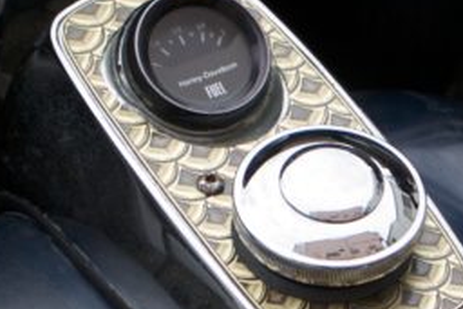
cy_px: 511
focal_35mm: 270
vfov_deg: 5.0
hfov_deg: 7.6
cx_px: 497
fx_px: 3474
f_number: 5.6
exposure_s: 1/500
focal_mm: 45
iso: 200
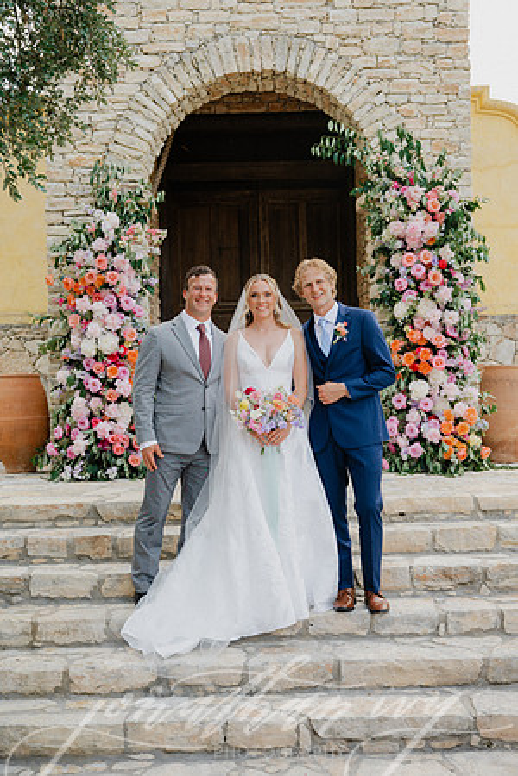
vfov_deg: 46.4
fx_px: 906
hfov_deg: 31.9
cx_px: 259
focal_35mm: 42
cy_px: 388
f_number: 4
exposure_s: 1/400
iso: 250
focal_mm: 42
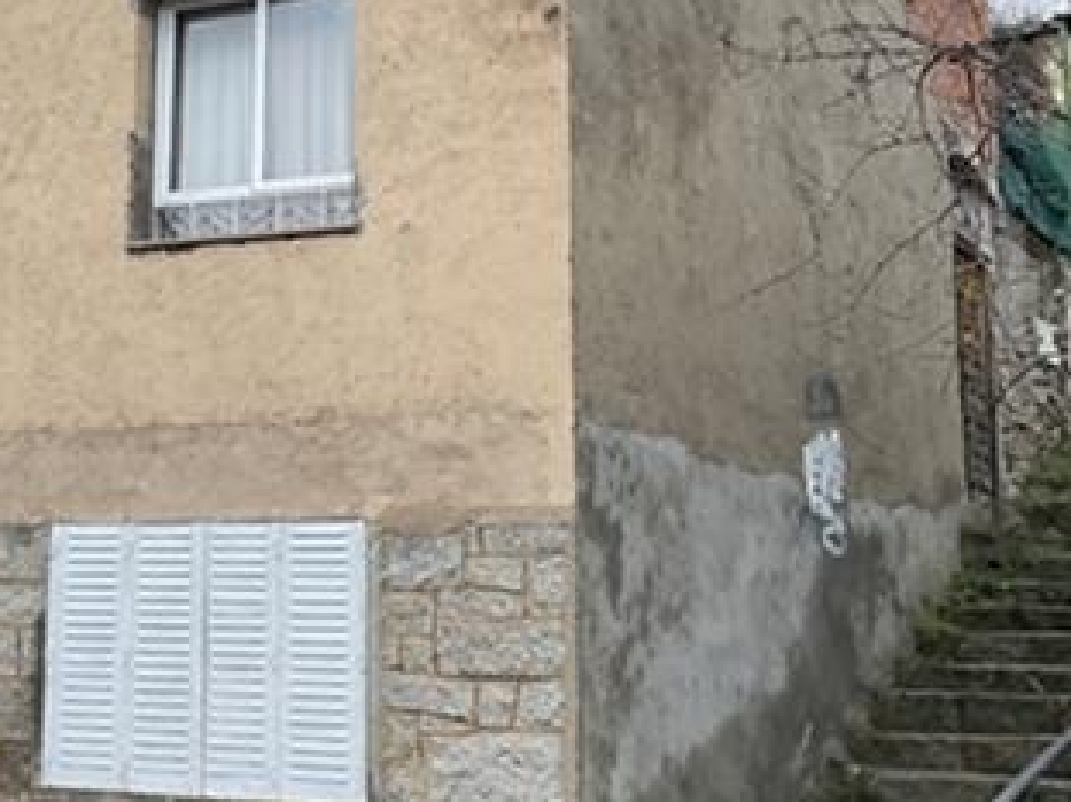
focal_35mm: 61
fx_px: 1887
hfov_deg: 30.3
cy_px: 336
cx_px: 103
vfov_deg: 24.0
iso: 50
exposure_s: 1/100
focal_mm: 3
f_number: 1.8
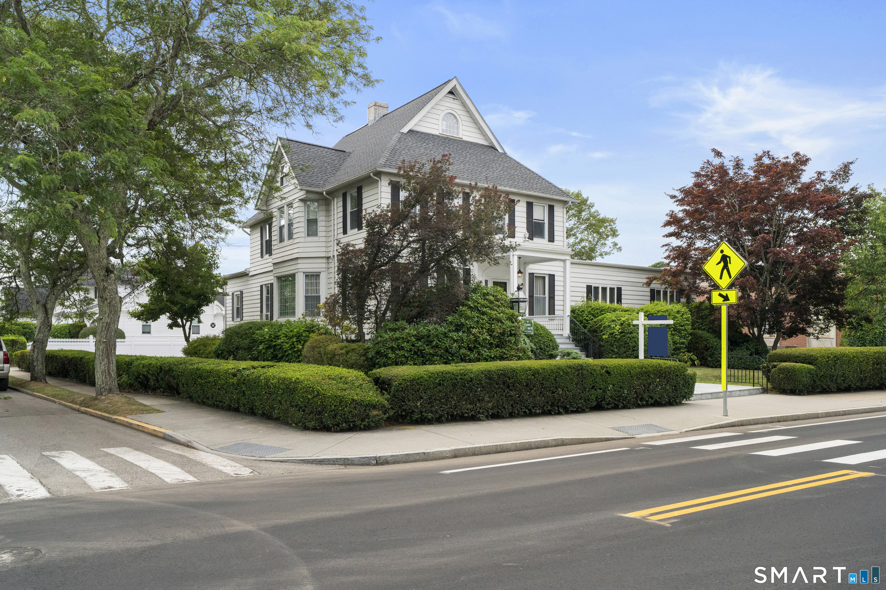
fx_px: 623
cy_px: 295
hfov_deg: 70.9
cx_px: 443
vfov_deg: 50.8
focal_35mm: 25
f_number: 7.1
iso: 1600
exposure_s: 1/1600
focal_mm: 25.3
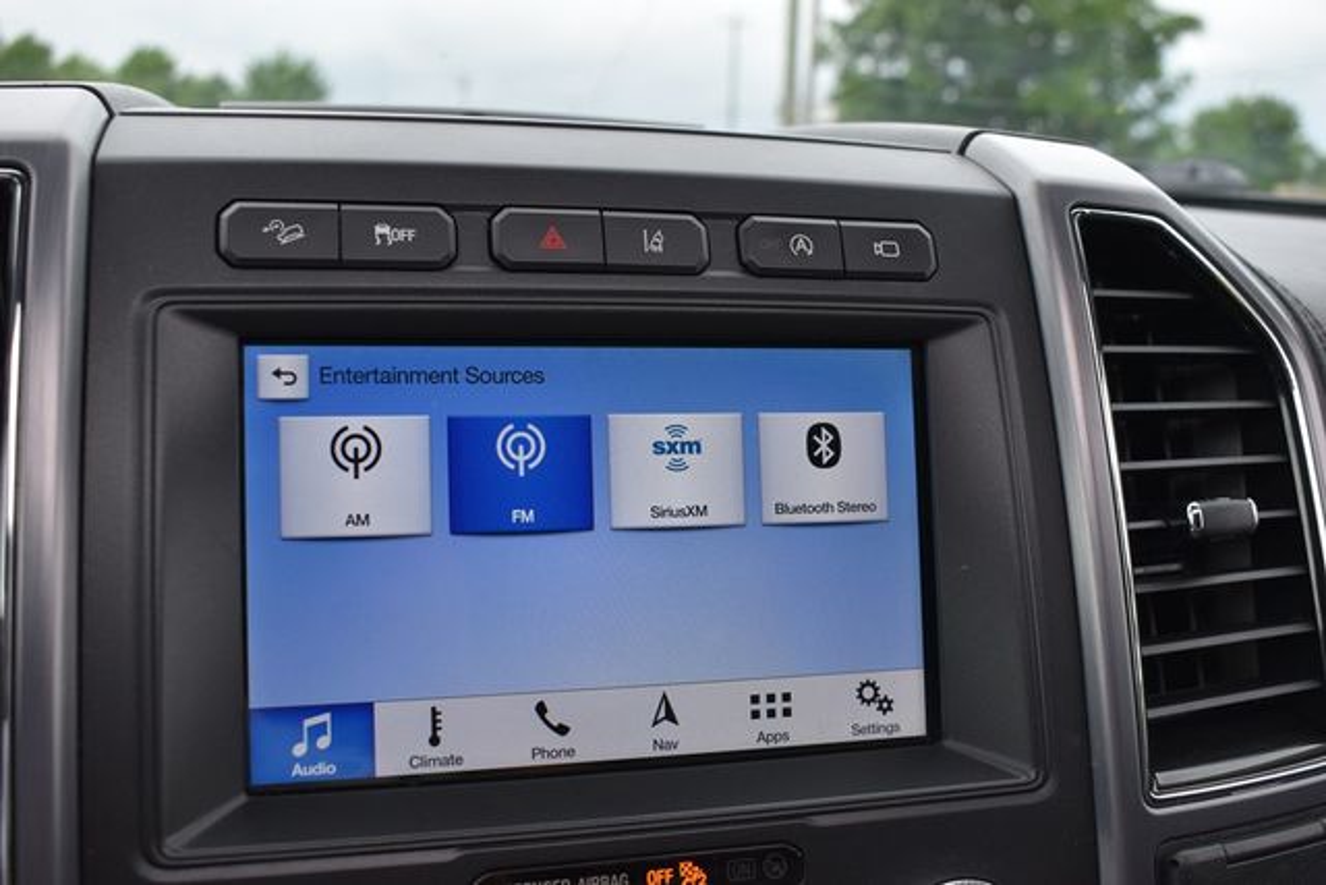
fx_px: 1326
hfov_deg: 53.1
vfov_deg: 36.9
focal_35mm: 36
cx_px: 663
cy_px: 442
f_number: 5.6
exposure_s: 1/250
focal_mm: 24
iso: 400
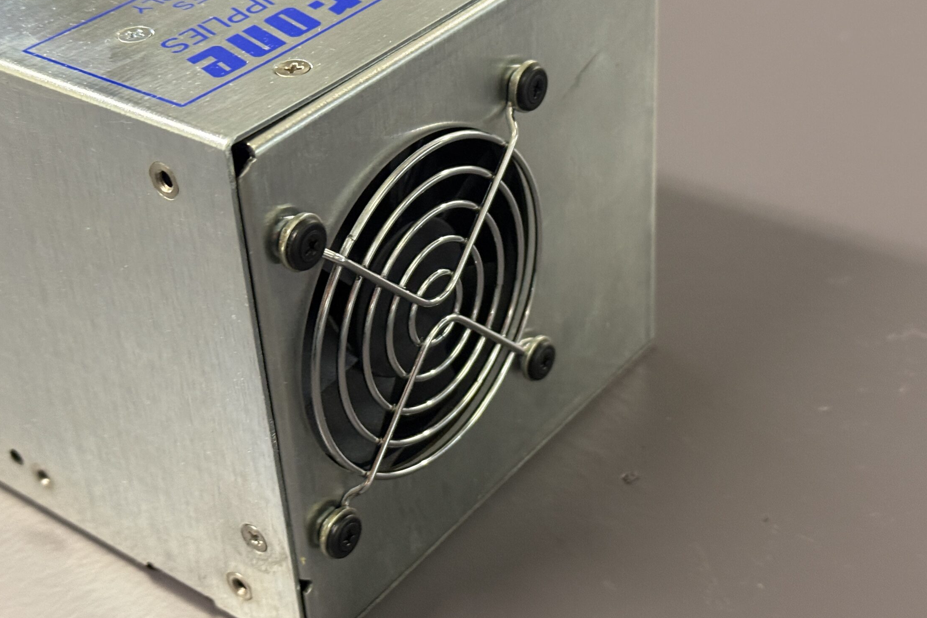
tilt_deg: -32.6
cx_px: 402
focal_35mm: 58
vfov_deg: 23.4
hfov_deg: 34.4
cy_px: 257
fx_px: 1493
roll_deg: +4.7
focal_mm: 6.76
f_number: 1.78
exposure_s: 1/33
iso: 320
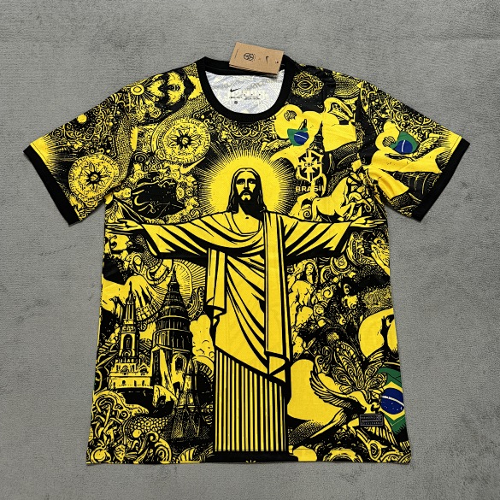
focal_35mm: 29
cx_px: 250
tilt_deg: -78.3
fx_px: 474
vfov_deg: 55.1
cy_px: 194
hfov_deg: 55.6
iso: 250
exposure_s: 1/50
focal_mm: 6.76
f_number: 1.78
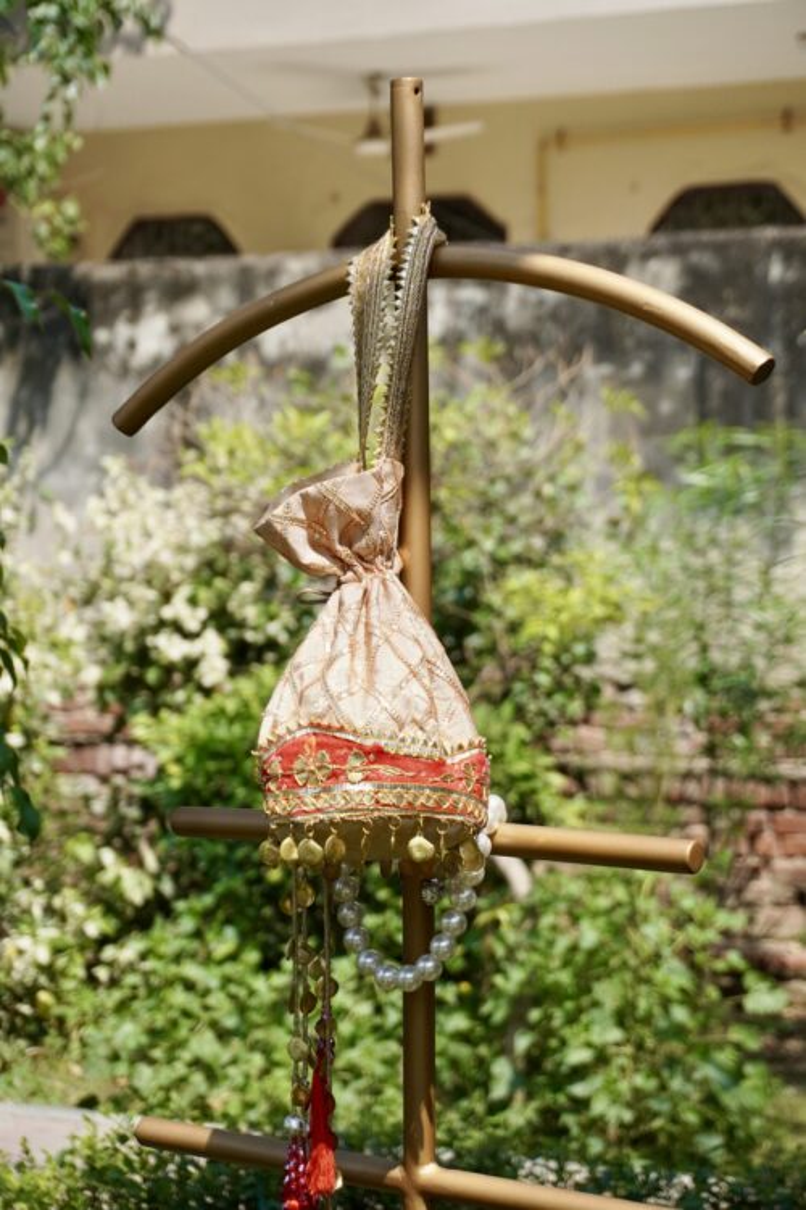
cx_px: 403
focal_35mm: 75
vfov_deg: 27.0
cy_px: 605
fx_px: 2519
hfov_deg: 18.2
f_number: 6.3
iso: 800
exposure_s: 1/2000
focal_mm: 50
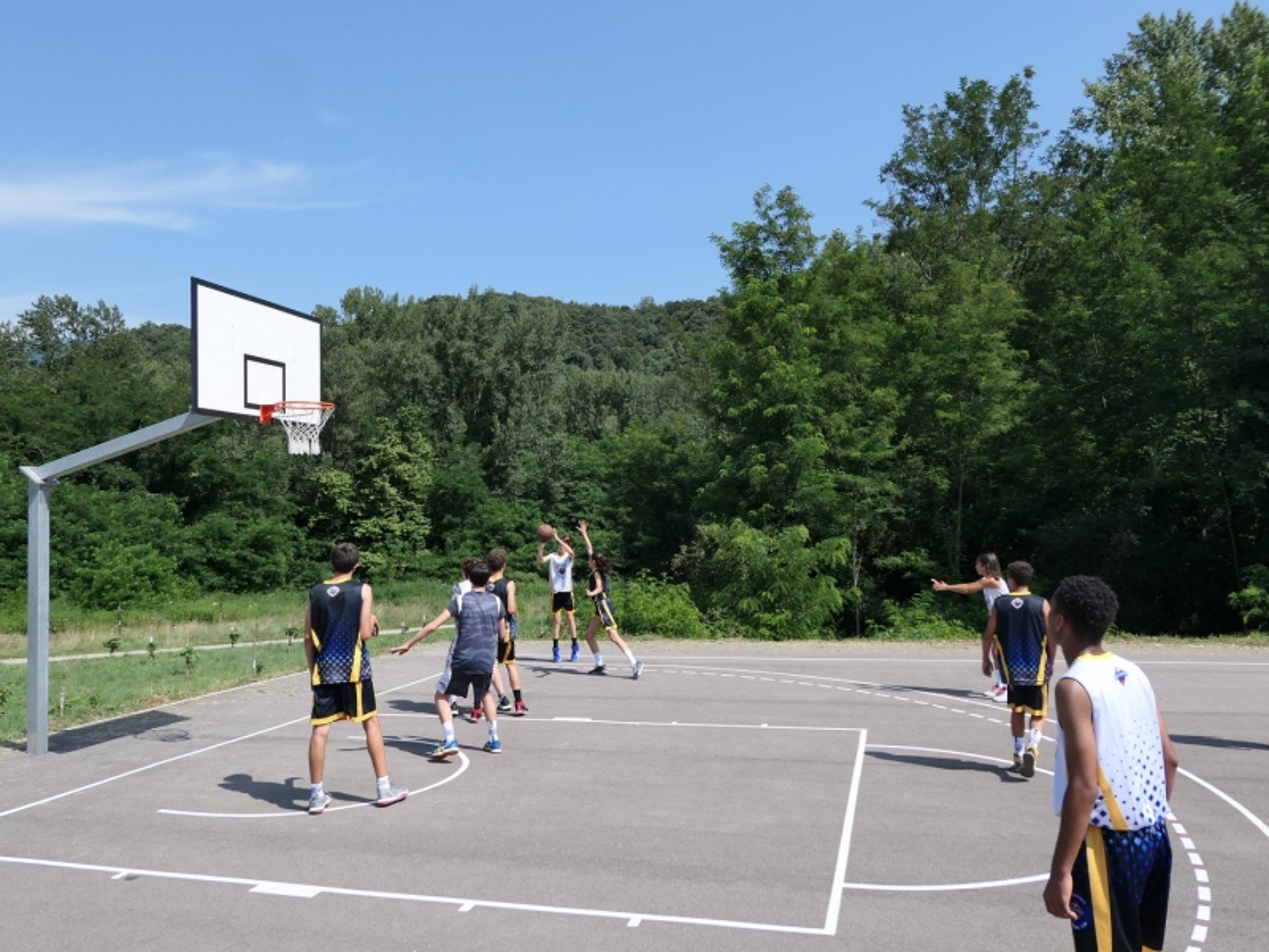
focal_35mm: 26
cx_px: 634
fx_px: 953
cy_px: 476
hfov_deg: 67.3
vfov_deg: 53.1
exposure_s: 1/1600
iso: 125
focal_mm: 8.8
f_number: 3.2
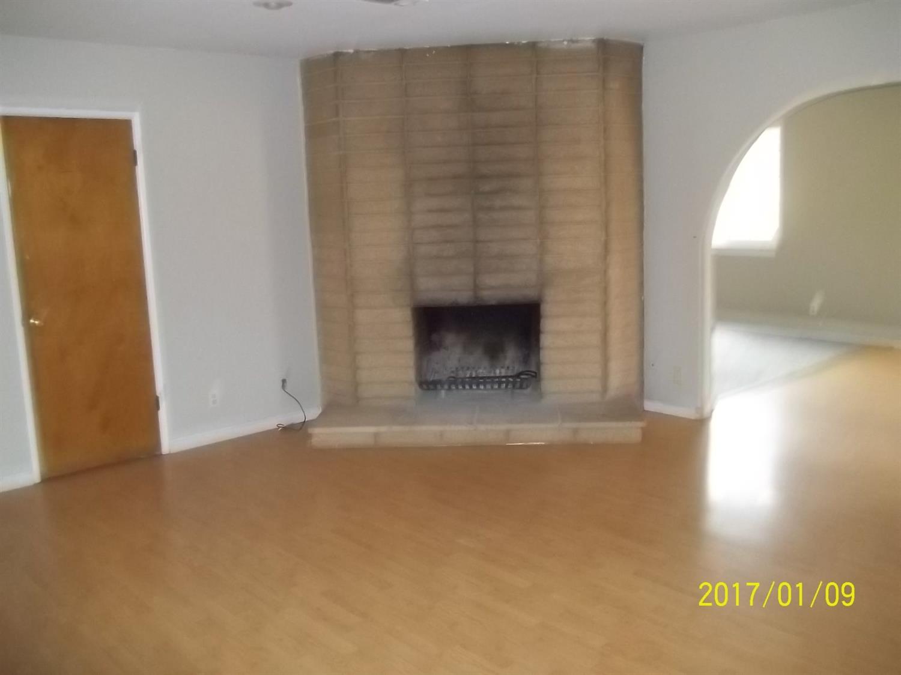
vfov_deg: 44.1
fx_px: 833
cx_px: 450
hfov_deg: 56.8
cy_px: 338
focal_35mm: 32
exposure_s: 1/30
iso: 400
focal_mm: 5.7
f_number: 2.9
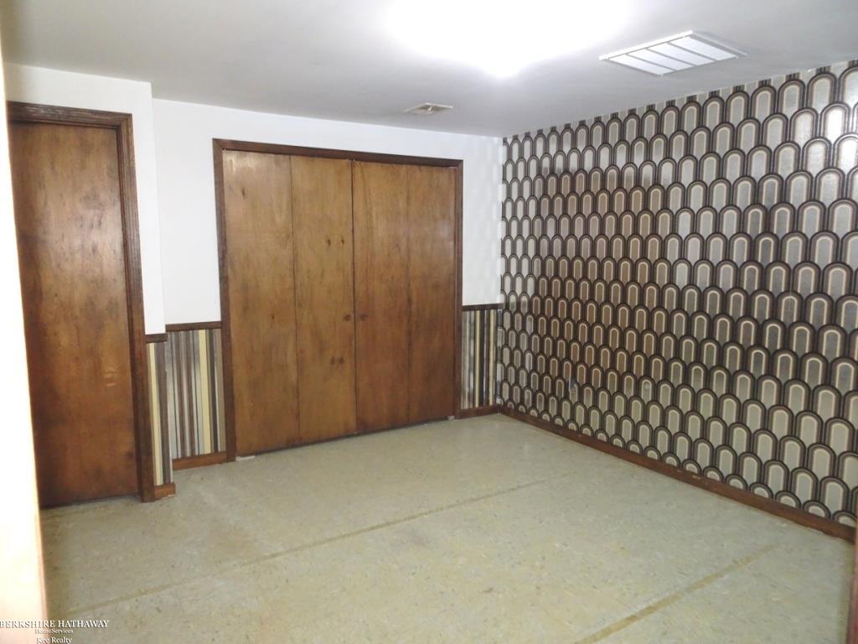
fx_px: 595
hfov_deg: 71.6
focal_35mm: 24
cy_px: 322
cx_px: 429
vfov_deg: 56.8
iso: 800
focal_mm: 4.1
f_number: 3.5
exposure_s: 1/30
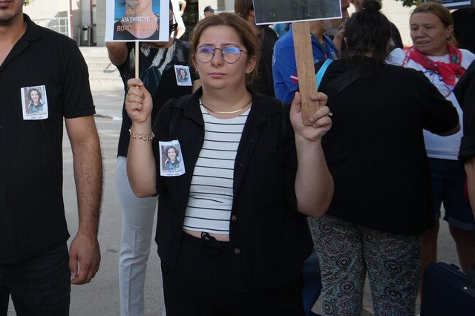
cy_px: 23
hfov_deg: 37.6
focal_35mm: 48
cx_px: 22
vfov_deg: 26.9
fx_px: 633
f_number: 5.6
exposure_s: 1/200
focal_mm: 24
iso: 100
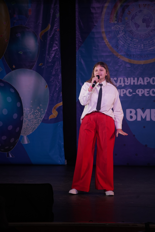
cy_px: 116
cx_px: 78
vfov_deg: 12.3
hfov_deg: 8.2
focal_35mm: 167
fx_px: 1078
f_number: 5.6
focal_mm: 167
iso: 1600
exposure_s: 1/250
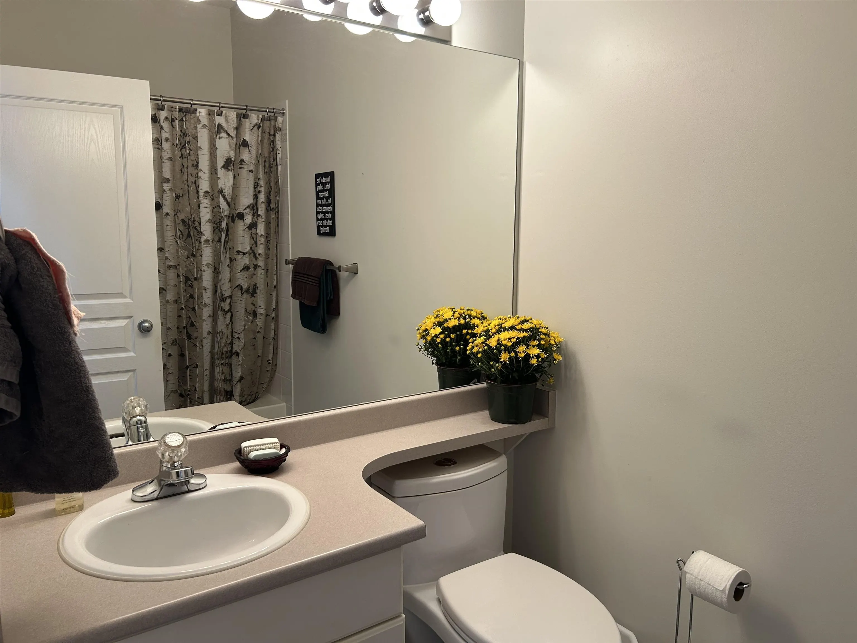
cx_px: 428
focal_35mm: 26
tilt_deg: -8.7
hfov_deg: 67.3
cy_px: 322
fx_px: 644
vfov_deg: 53.1
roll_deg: -0.2
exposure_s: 1/120
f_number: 1.5
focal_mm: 5.7
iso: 80
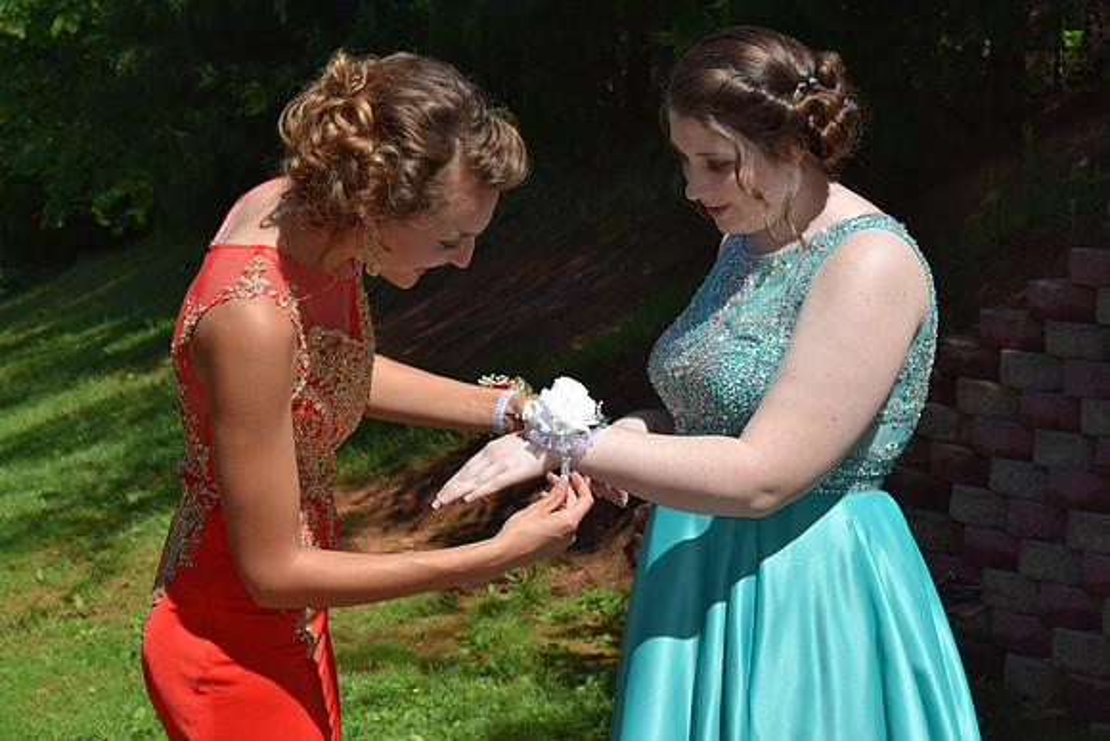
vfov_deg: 16.6
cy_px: 370
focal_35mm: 82
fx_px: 2544
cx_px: 555
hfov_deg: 24.6
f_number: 11
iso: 100
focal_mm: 55
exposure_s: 1/200
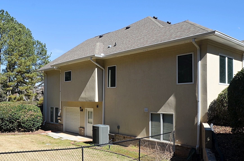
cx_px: 90
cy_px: 90
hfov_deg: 55.2
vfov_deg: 38.7
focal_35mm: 34
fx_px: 230
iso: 125
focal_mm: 16
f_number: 8
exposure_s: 1/250
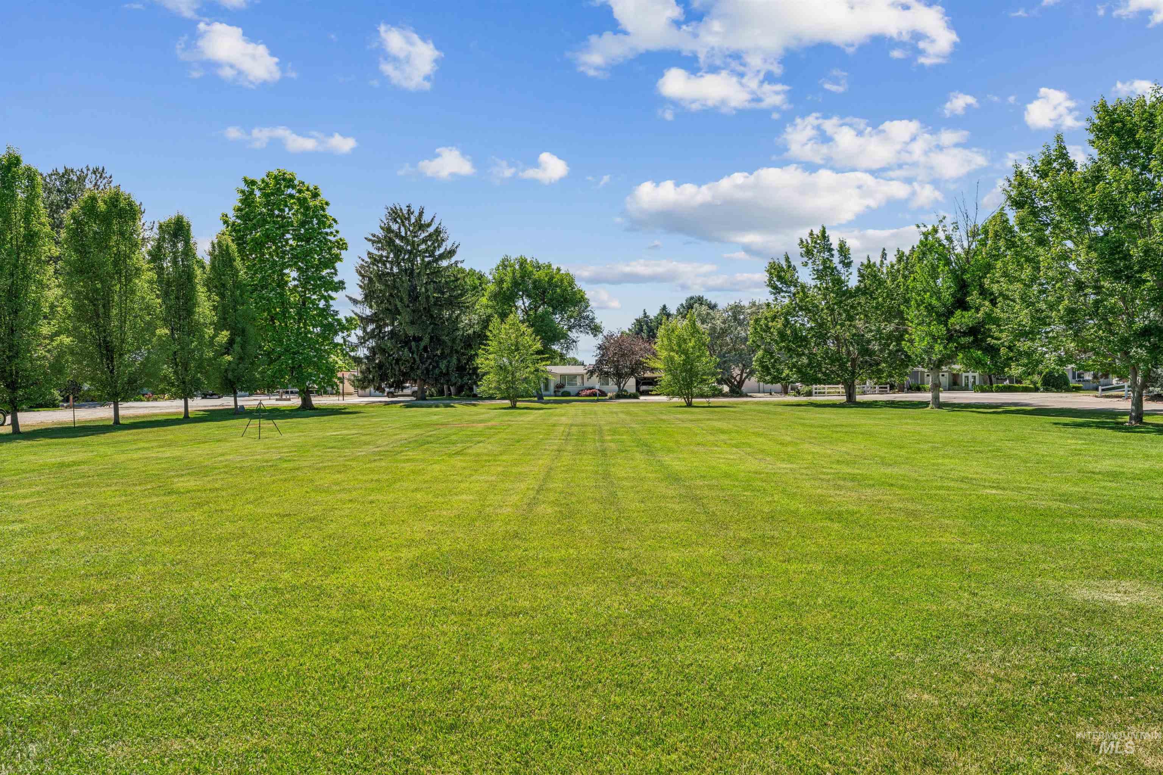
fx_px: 646
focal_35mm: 20
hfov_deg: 84.0
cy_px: 388
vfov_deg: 61.9
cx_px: 582
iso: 400
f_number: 13
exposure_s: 1/320
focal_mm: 20
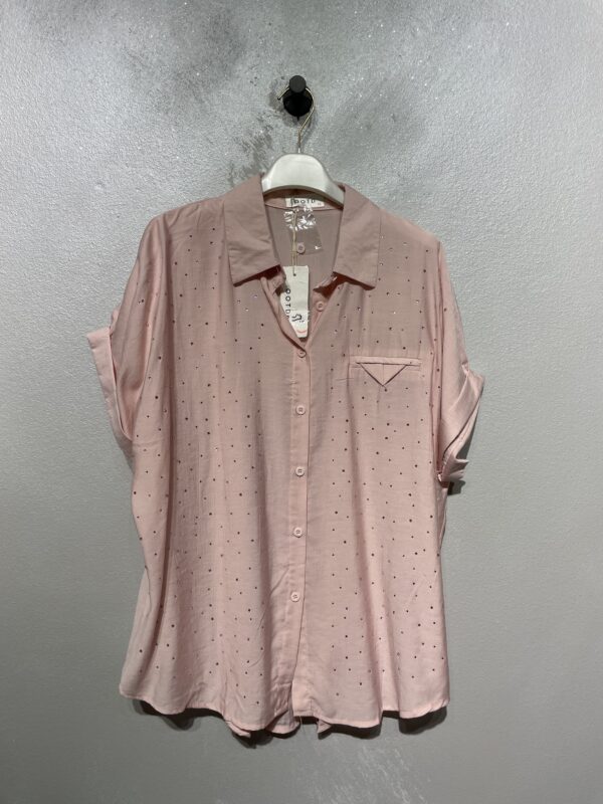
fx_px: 604
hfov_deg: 53.1
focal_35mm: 26
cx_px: 302
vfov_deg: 67.3
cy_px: 402
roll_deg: +1.1
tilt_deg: -4.9
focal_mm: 4.2
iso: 32
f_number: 1.6
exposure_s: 1/248
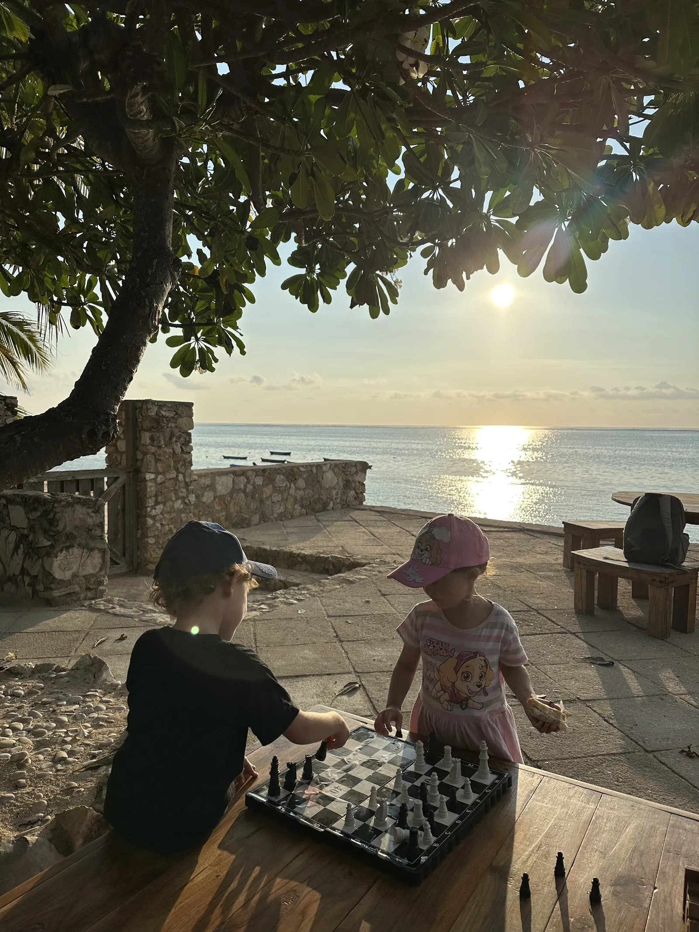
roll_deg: -1.4
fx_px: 646
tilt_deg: -3.9
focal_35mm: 24
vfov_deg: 71.6
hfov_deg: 56.8
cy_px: 466
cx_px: 350
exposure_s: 1/13699
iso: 80
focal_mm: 6.86
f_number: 1.78
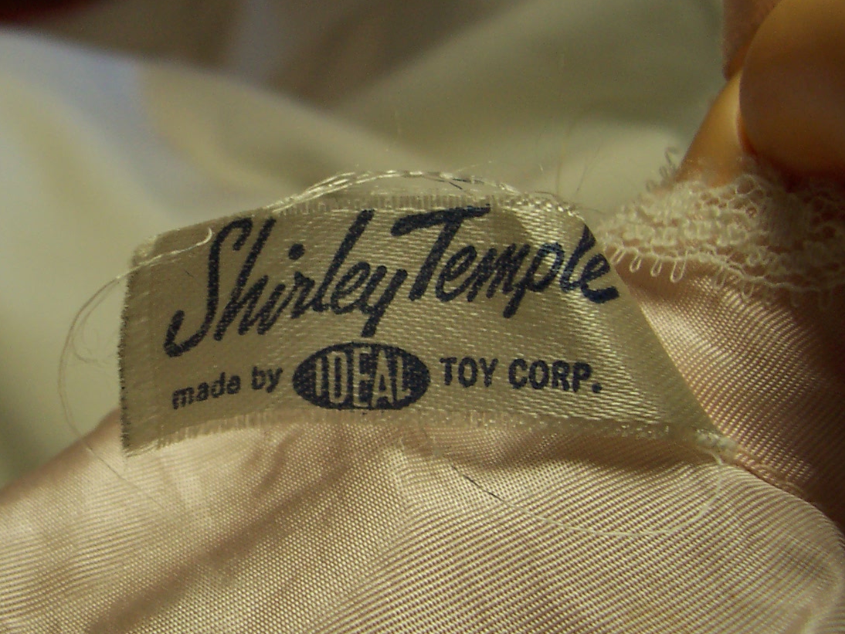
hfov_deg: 33.7
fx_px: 1367
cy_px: 253
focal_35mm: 56
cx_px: 214
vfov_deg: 26.1
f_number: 2.8
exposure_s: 1/125
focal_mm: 5.6
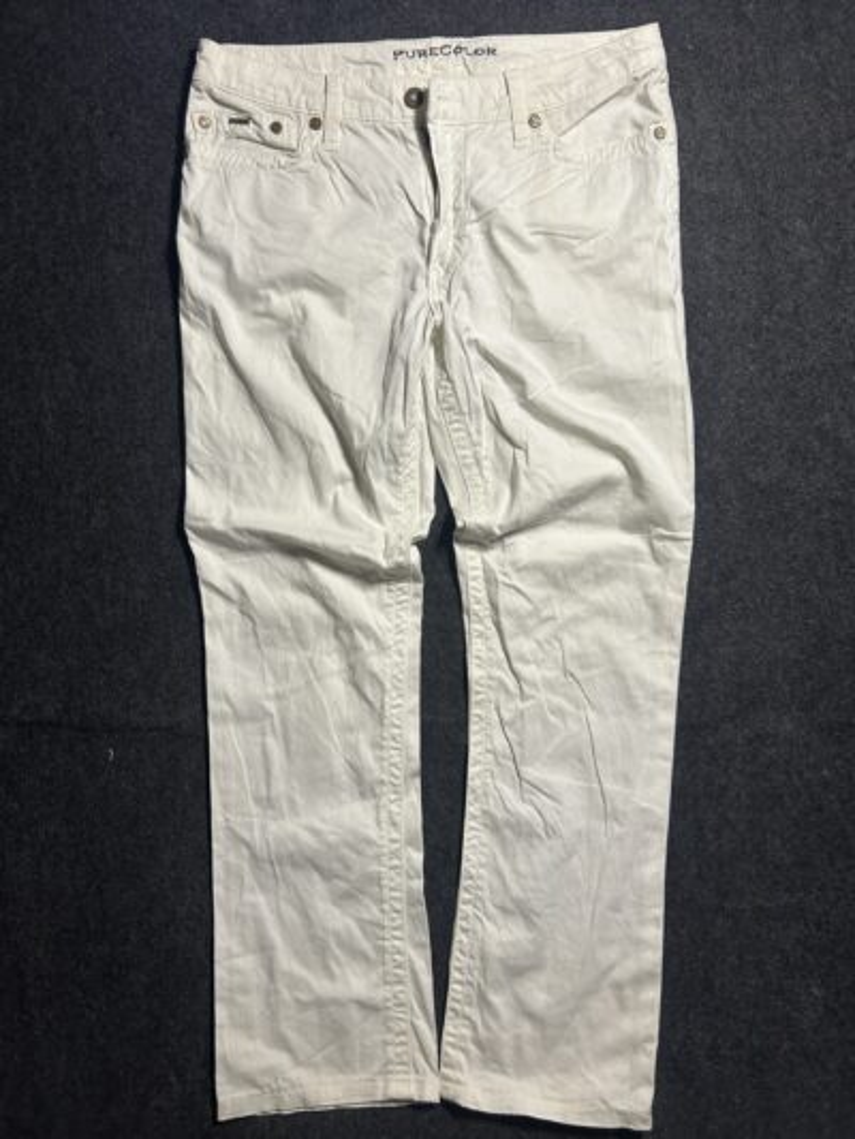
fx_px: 856
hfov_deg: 53.1
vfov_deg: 67.3
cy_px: 570
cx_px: 428
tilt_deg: -65.4
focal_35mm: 26
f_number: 1.5
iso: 125
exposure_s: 1/100
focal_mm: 5.7
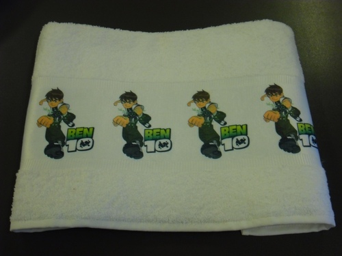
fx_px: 435
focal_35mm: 44
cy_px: 128
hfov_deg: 42.9
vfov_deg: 32.9
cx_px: 171
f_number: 4.5
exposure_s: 1/26
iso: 100
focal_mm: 7.8
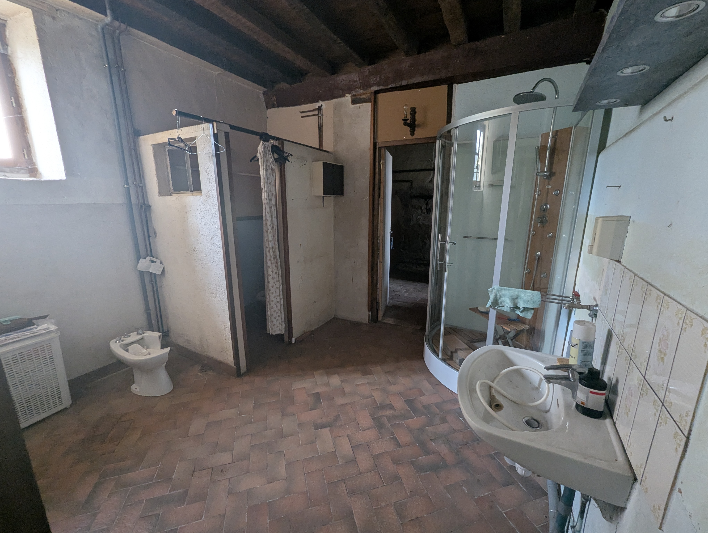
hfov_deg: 106.1
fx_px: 266
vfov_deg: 90.1
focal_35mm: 13
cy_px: 266
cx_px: 354
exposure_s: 1/27.1
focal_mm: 1.95
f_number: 2.2
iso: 205
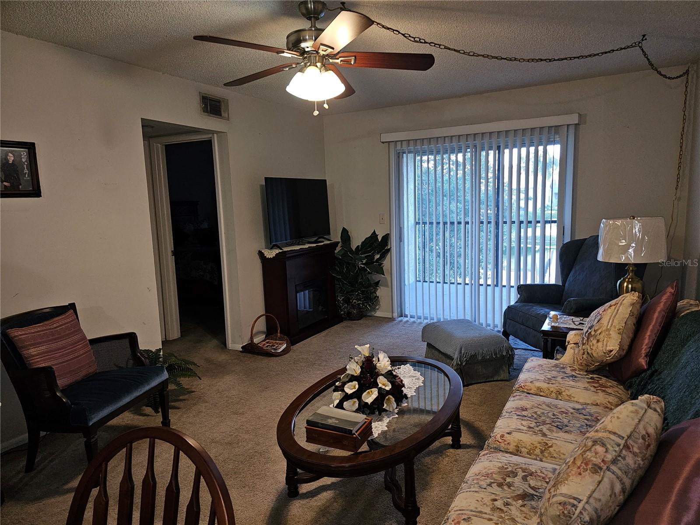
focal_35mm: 23
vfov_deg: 58.9
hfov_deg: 73.9
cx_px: 350
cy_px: 262
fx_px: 465
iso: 100
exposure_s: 1/30
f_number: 1.7
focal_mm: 6.3
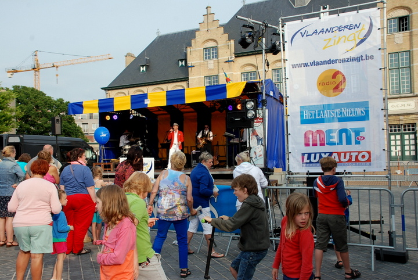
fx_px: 384
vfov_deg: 40.1
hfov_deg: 57.2
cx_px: 209
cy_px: 140
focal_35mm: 33
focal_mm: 22
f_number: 8
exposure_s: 1/250
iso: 320
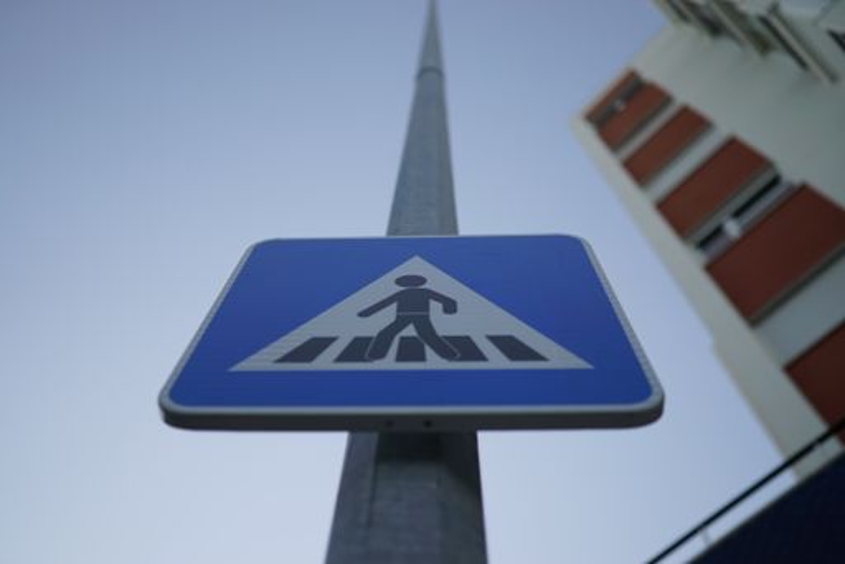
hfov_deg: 54.4
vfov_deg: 37.9
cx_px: 422
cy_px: 282
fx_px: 822
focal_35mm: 35
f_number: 1.4
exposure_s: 1/250
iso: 100
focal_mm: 35
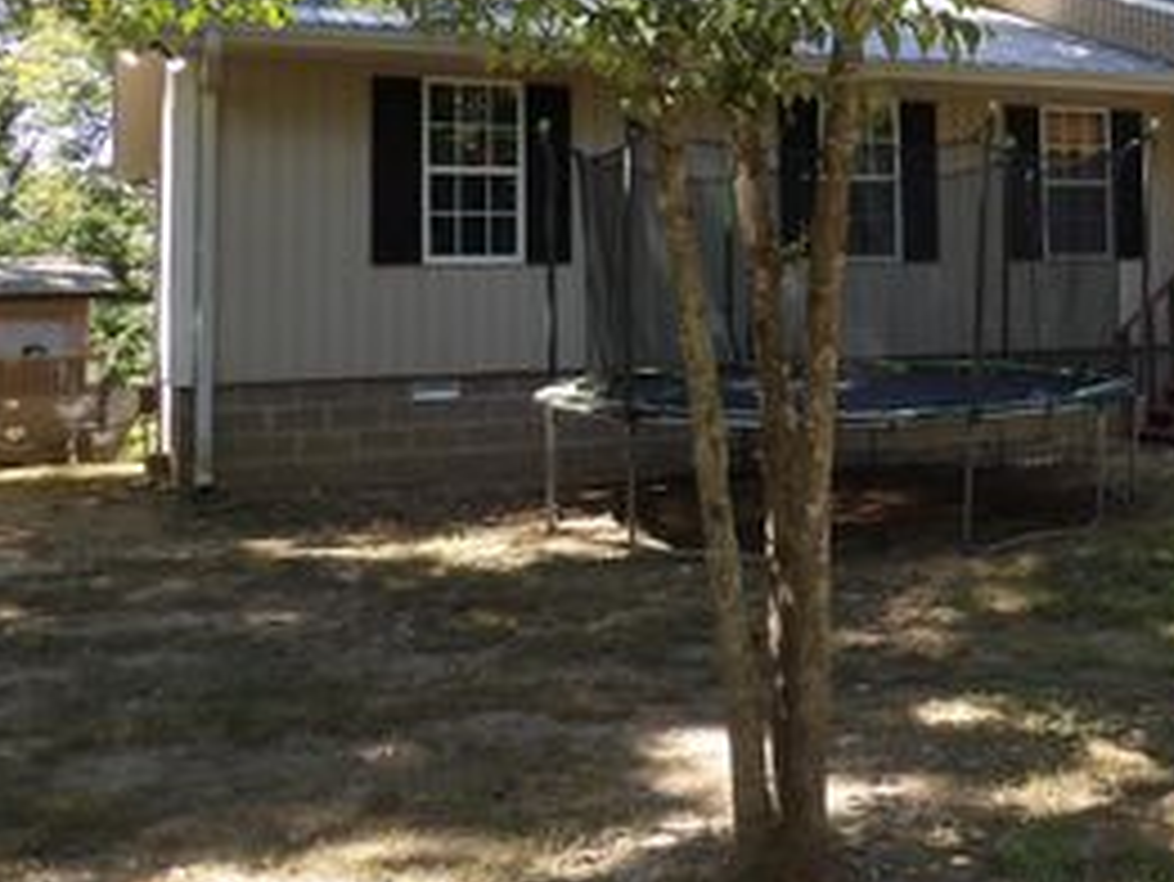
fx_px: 1561
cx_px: 1071
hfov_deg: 38.2
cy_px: 196
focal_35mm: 46
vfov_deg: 30.9
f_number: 3.2
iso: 100
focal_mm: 4.3
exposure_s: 1/175
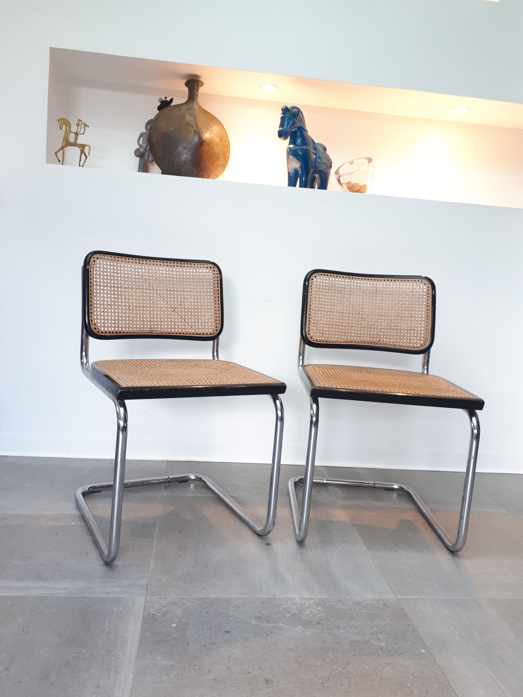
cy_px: 348
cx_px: 262
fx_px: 544
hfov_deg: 51.4
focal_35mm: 27
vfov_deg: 65.3
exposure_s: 1/33
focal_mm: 3.6
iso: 80
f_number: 1.9
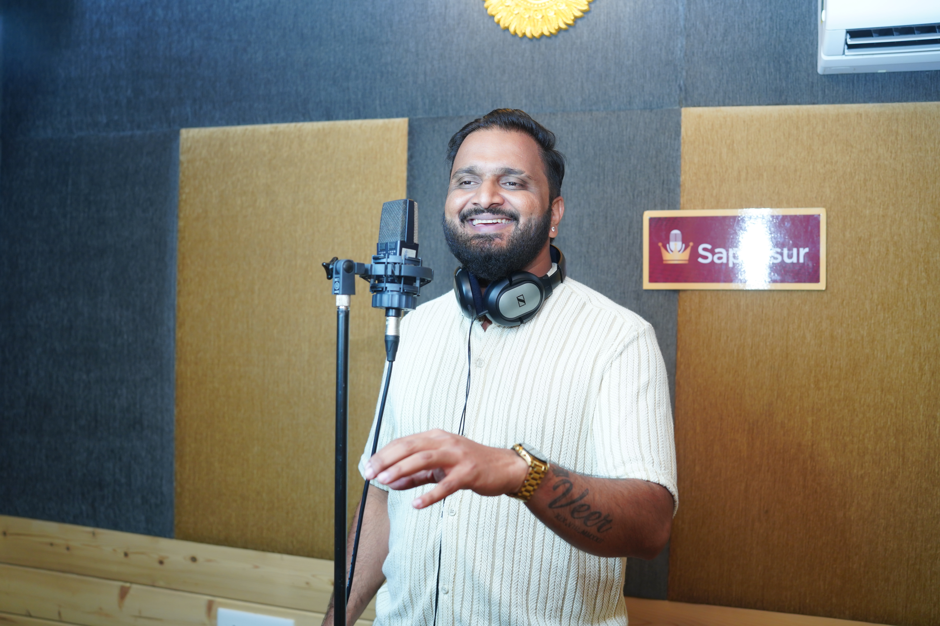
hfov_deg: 54.4
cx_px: 470
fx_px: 914
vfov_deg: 37.9
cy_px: 313
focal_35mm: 35
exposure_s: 1/200
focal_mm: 35
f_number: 2.8
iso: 800
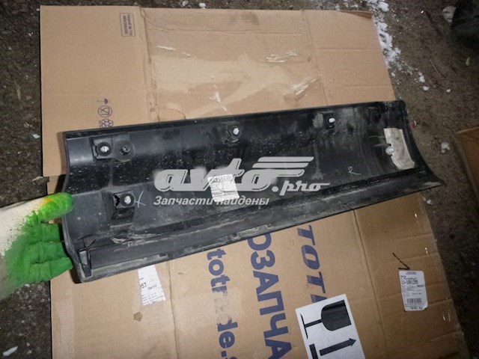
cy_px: 180
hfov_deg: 69.4
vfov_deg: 54.9
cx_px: 240
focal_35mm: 25
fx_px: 346
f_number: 3.9
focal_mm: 4.5
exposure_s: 1/125
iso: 400
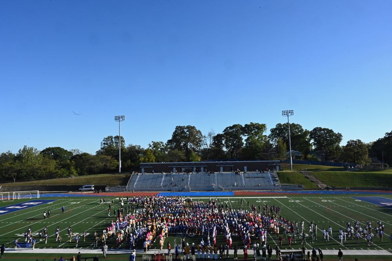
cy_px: 130
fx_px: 261
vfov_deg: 53.1
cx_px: 196
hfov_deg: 73.8
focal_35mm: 24
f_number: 22
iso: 900
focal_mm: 24
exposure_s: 1/250
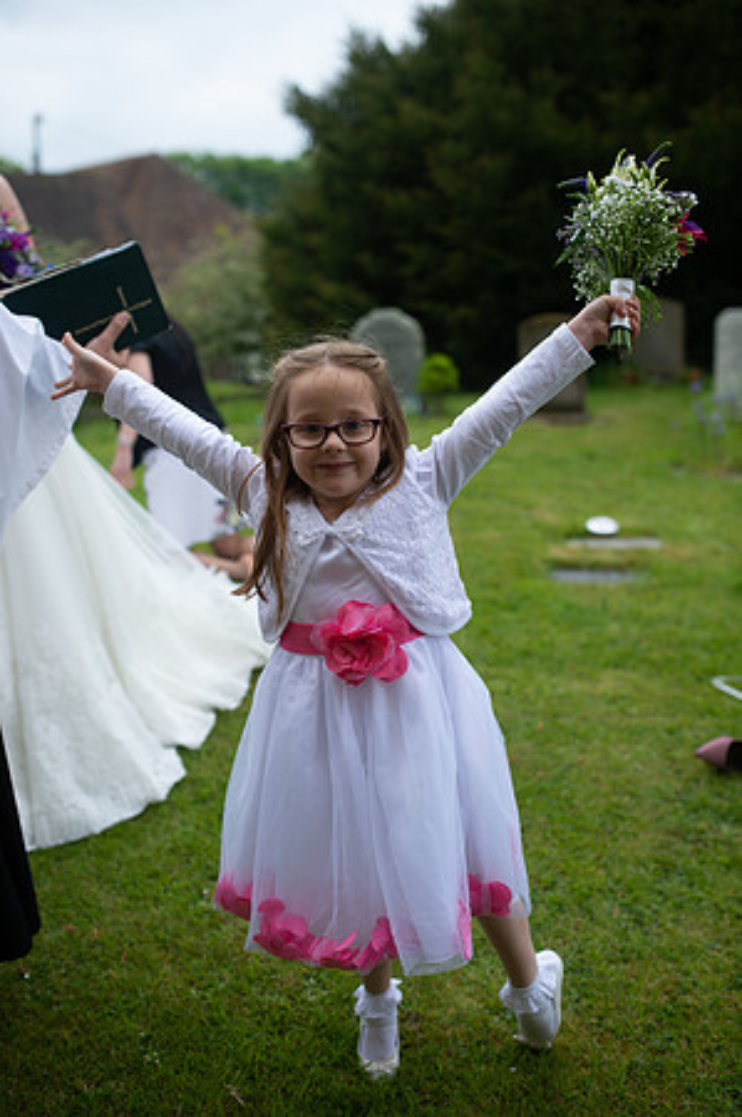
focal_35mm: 35
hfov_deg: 37.8
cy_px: 558
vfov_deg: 54.5
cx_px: 371
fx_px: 1085
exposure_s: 1/640
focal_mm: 35
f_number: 2.5
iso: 100
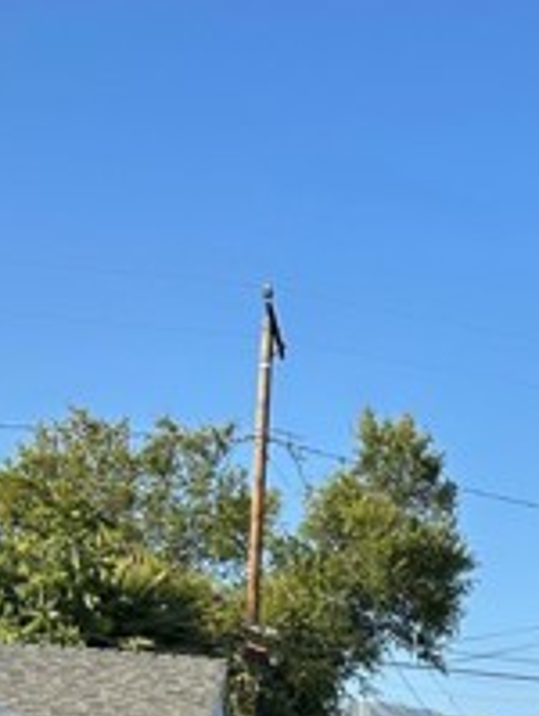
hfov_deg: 18.1
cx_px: 672
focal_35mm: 77
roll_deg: -3.8
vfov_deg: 22.3
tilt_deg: +0.1
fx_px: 1593
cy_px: 961
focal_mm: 6.86
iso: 80
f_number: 1.78
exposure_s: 1/2353
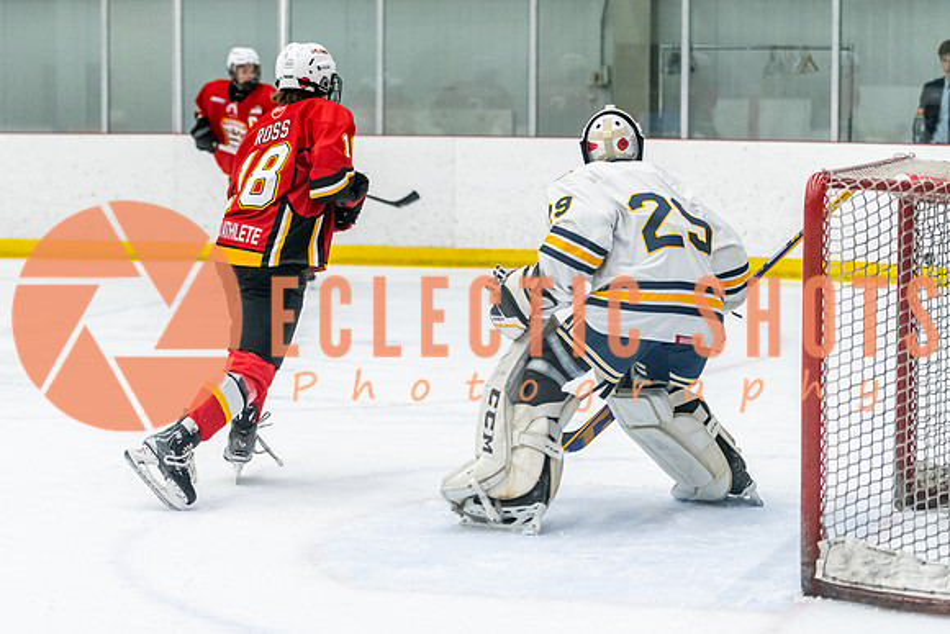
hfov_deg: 16.9
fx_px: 3178
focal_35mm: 120
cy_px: 352
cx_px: 288
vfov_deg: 11.4
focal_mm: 85
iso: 3200
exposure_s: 1/800
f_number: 2.8
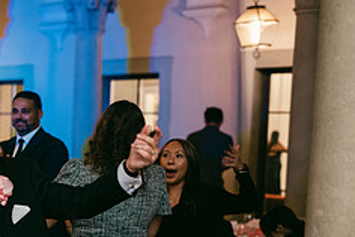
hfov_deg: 22.5
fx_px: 849
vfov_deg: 15.7
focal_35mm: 86
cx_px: -17
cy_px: 227
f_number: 1.6
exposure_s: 1/125
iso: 1600
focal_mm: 35
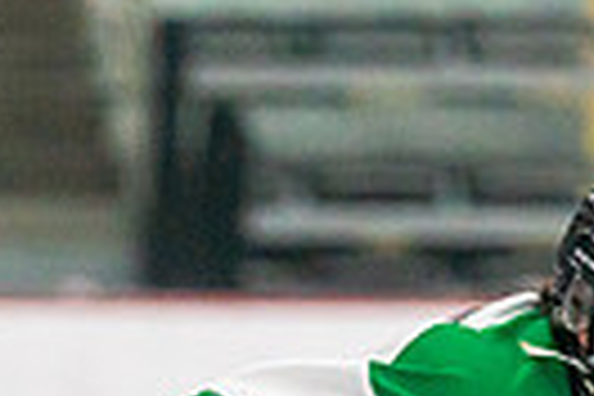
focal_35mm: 1125
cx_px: 14
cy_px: 864
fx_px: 18561
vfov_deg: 1.2
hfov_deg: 1.8
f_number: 2.8
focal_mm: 200
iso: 3200
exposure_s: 1/1250
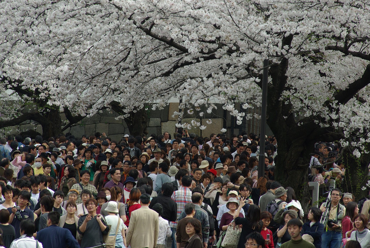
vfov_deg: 5.6
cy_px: 99
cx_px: 183
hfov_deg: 8.3
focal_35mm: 248
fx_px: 2548
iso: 100
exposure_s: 1/125
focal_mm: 135
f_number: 8
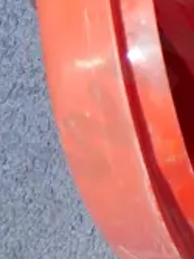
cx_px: 469
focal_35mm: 172
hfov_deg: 8.0
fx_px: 1287
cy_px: -366
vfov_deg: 10.0
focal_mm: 14
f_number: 3.5
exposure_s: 1/60
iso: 640
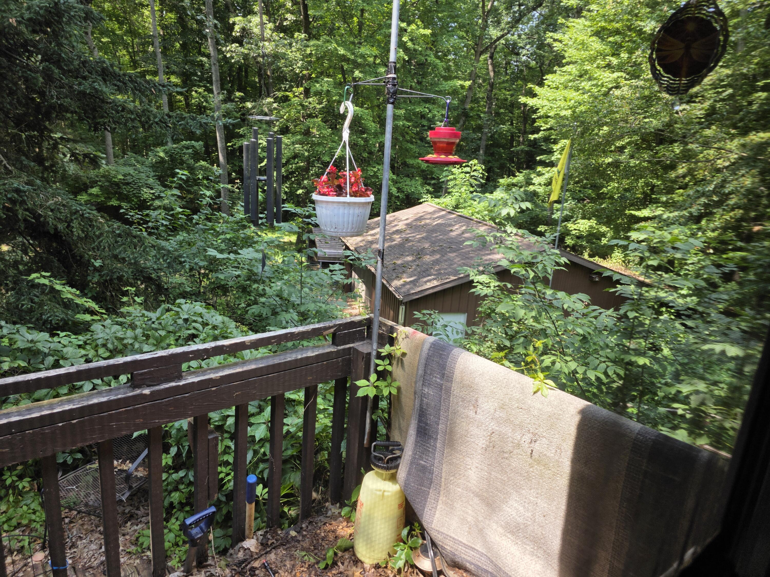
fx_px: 512
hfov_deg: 73.9
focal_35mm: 23
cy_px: 288
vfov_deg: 58.9
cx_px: 385
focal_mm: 6.3
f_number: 1.7
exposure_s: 1/180
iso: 32
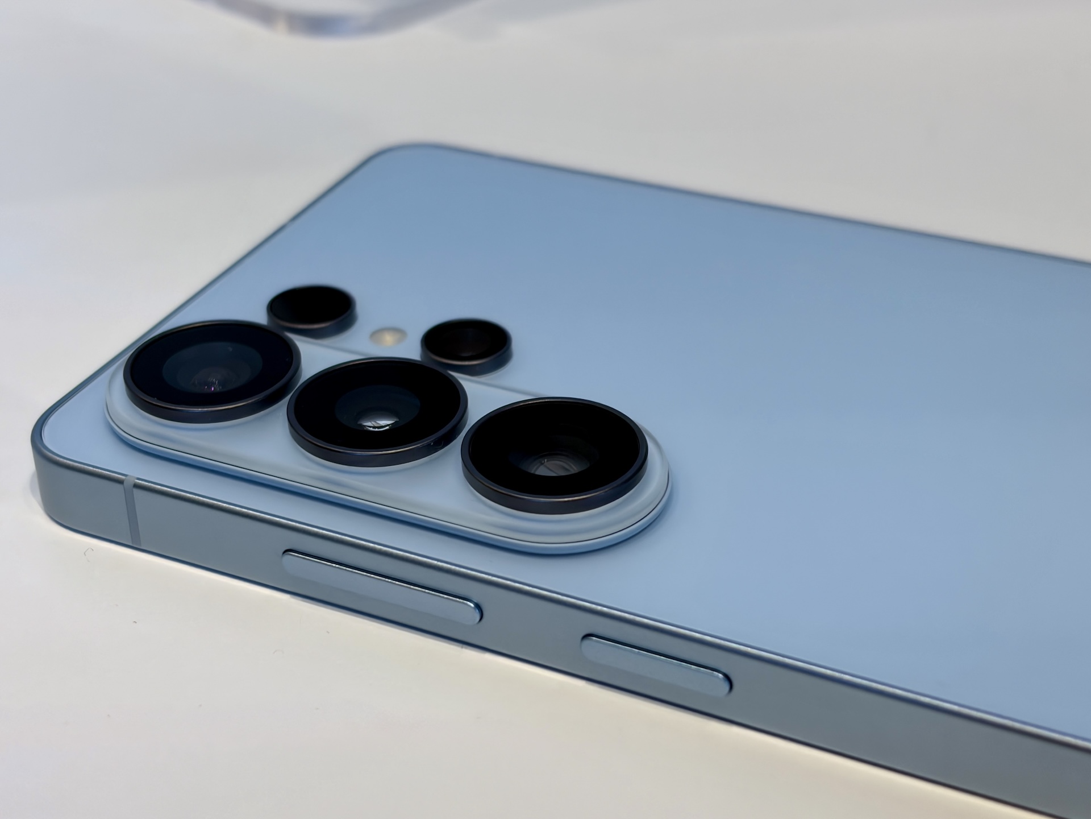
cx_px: 546
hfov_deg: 36.8
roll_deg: +0.6
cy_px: 410
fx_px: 1639
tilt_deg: -32.5
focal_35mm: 52
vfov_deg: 28.0
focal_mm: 5.96
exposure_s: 1/120
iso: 32
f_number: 1.6
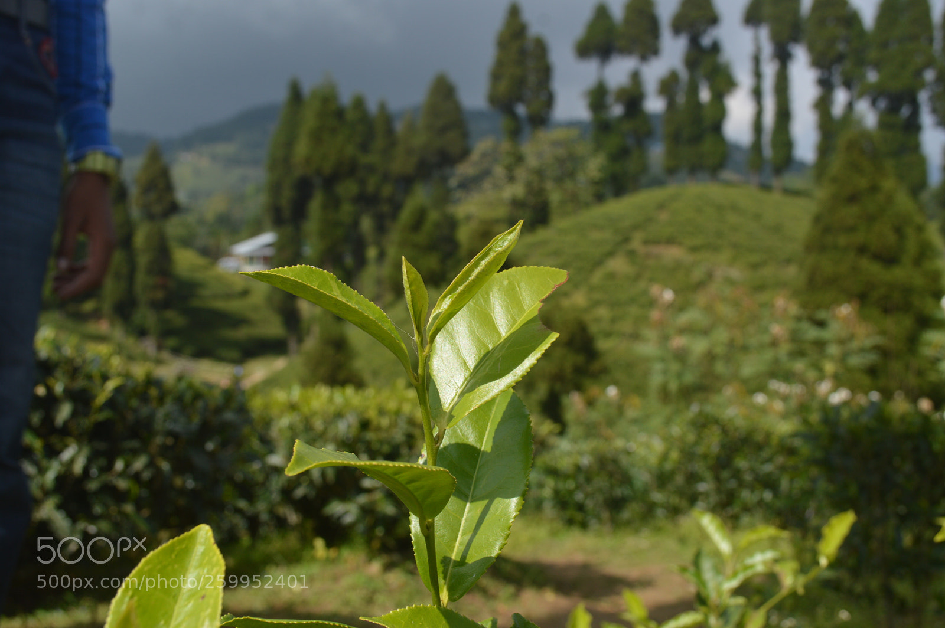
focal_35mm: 39
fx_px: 1023
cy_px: 314
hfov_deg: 49.6
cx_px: 472
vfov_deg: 34.2
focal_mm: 26
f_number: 8
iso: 100
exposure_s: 1/250
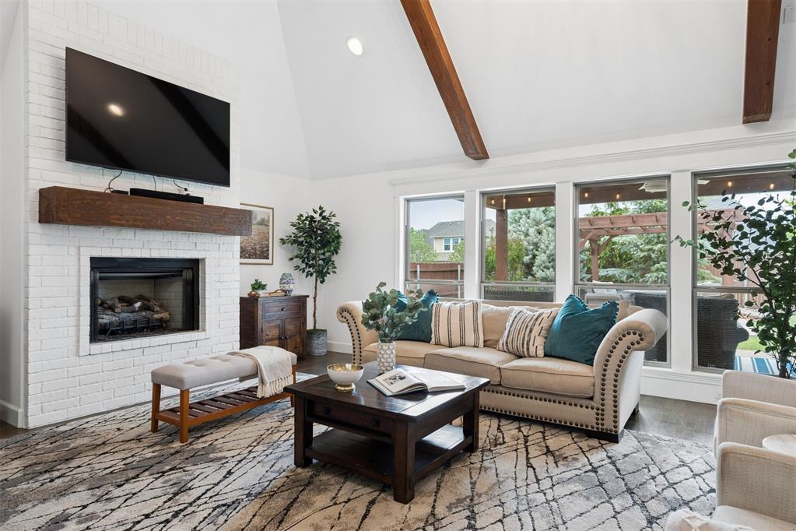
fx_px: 464
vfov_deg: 59.5
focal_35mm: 21
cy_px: 266
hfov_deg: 81.2
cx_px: 398
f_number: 8
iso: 200
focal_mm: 21
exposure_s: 1/8
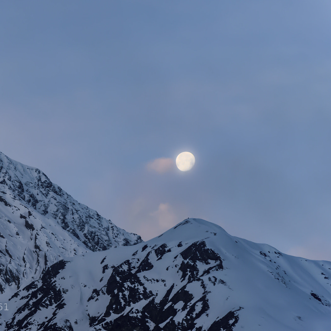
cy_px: 165
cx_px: 96
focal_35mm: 203
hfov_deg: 8.6
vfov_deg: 8.6
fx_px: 2192
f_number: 10
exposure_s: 1/100
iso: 200
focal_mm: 105
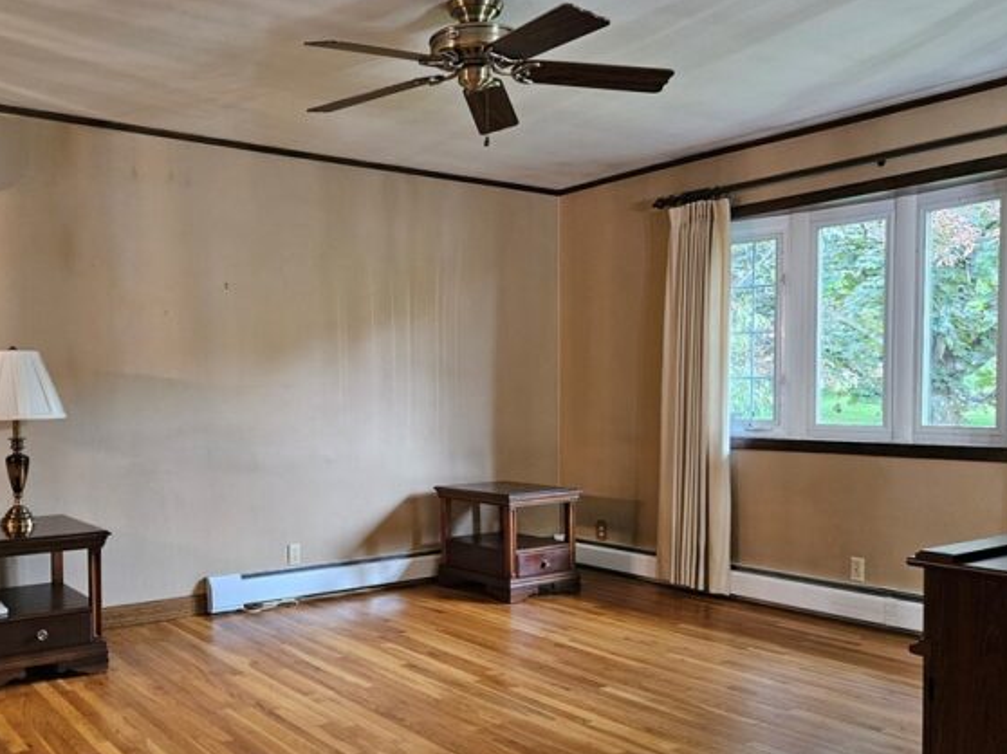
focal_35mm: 33
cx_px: 366
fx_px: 960
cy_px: 447
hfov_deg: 54.6
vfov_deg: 42.7
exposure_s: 1/60
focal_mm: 5.4
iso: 800
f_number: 1.8
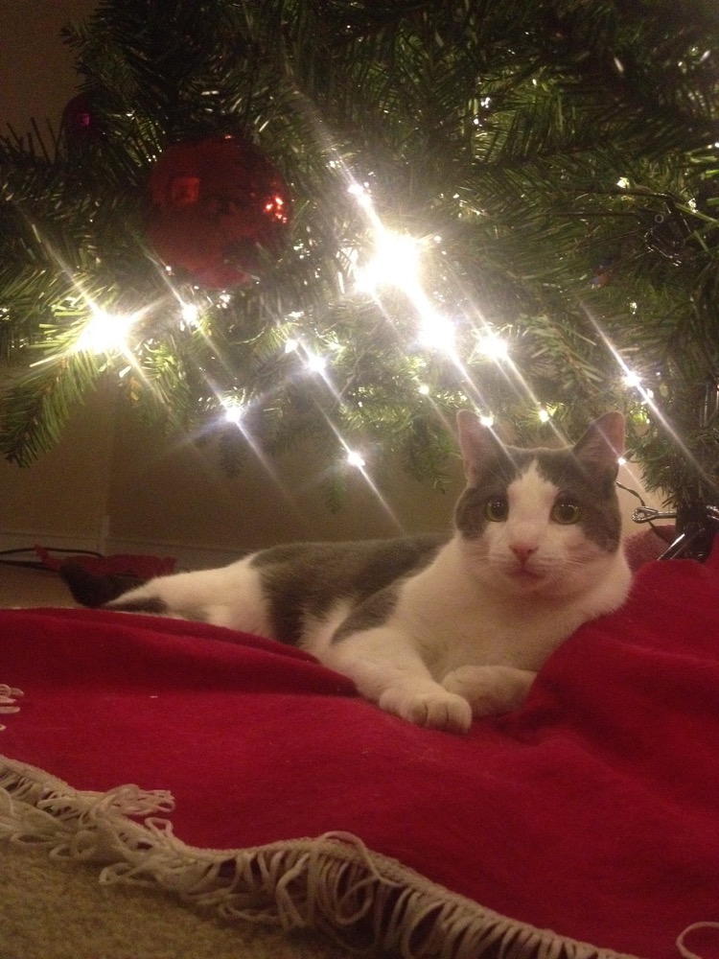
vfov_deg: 52.6
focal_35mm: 35
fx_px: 969
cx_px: 360
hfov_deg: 40.7
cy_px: 480
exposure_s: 1/15
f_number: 2.4
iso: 500
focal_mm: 4.28
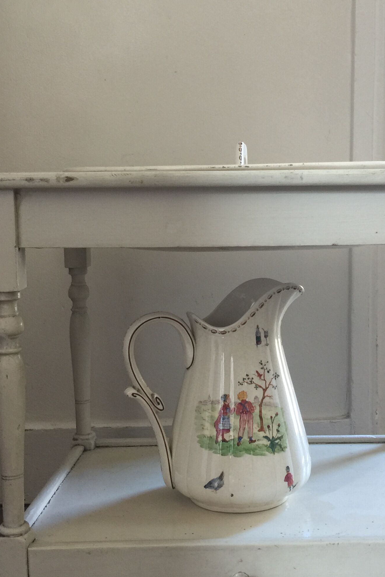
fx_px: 802
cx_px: 231
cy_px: 280
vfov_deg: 39.6
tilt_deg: -5.7
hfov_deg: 26.9
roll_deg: -0.1
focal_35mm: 50
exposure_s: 1/17
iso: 64
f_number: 2.2
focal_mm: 4.15
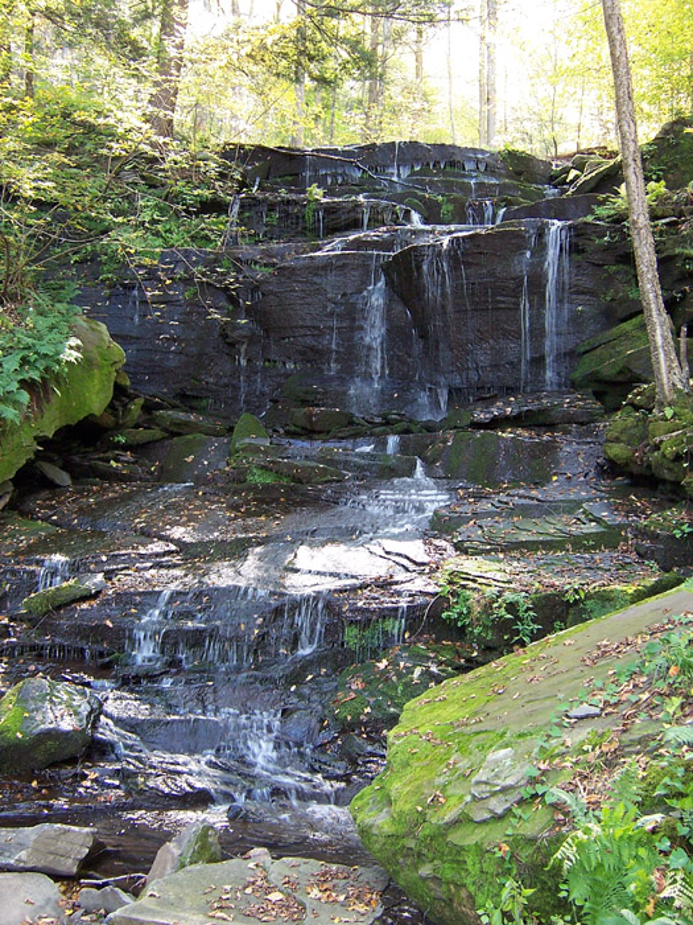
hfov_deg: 42.9
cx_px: 346
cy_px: 462
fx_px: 881
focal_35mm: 33
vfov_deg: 55.4
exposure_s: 1/15
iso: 140
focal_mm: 5.5
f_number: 3.4
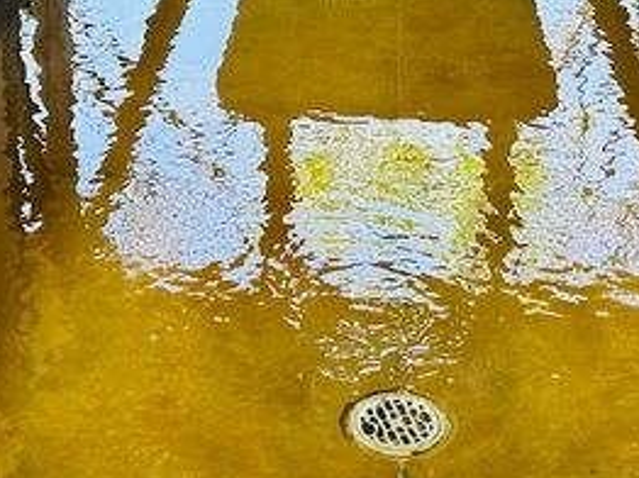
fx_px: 1494
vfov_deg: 17.5
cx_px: 316
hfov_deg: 24.1
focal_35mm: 81
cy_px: -57
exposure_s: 1/212
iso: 50
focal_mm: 5.7
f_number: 1.5
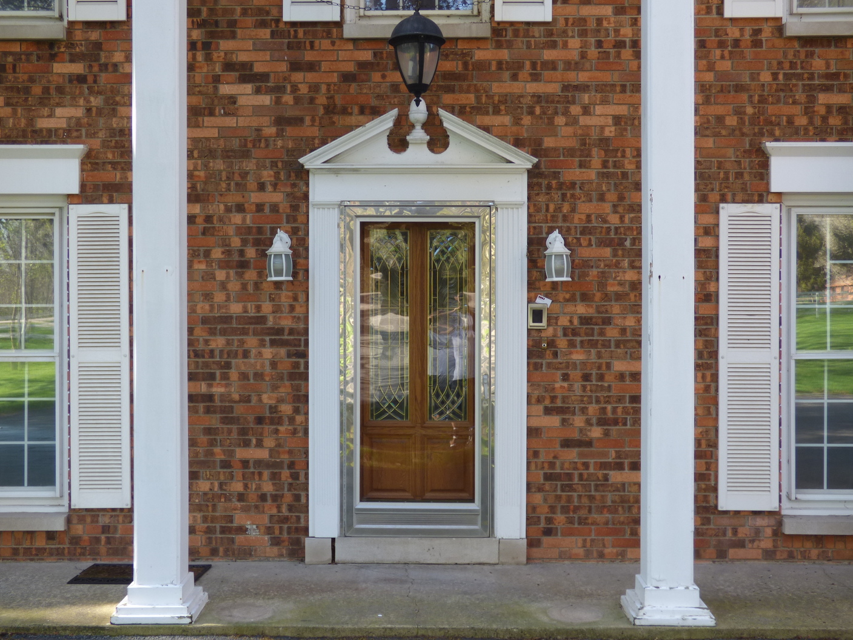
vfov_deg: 32.9
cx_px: 422
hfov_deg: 42.9
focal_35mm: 44
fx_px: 1084
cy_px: 317
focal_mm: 7.37
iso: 100
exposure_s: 1/60
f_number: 3.6
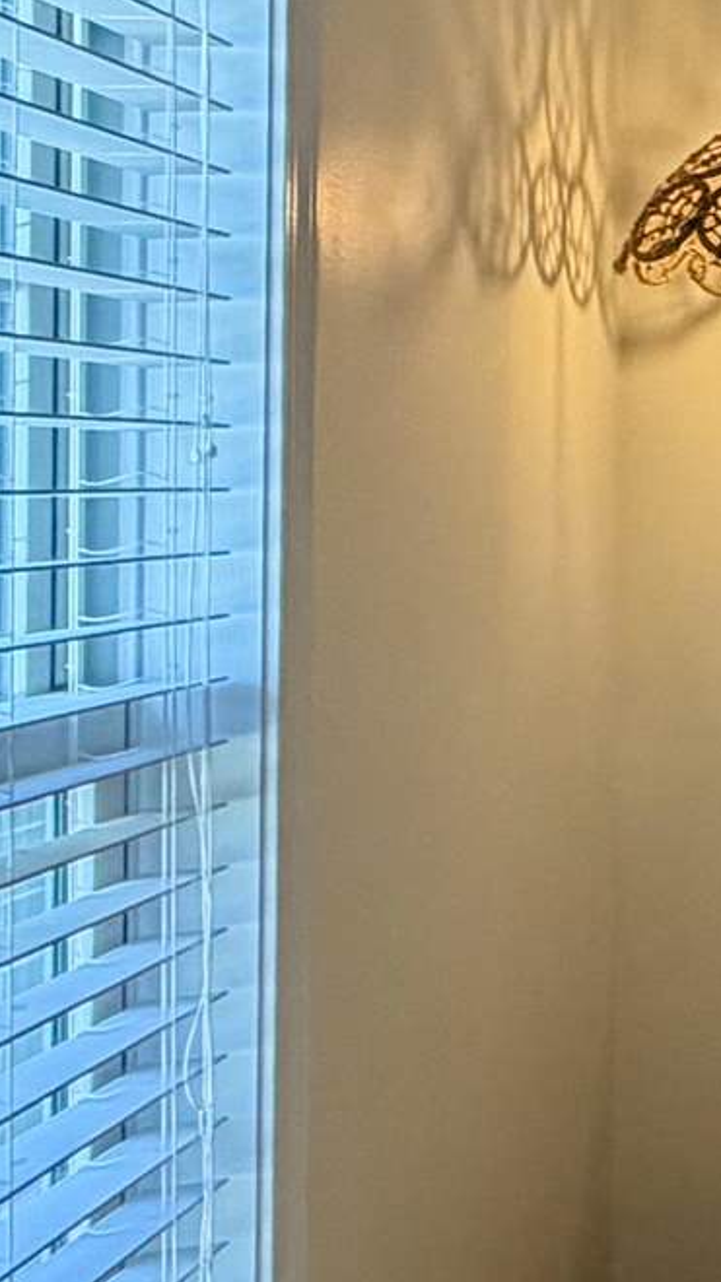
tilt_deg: +0.0
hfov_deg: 11.6
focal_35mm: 71
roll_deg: -1.1
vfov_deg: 29.6
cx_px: 2037
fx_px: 2414
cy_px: 458
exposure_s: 1/120
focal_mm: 2.22
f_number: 2.2
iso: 100
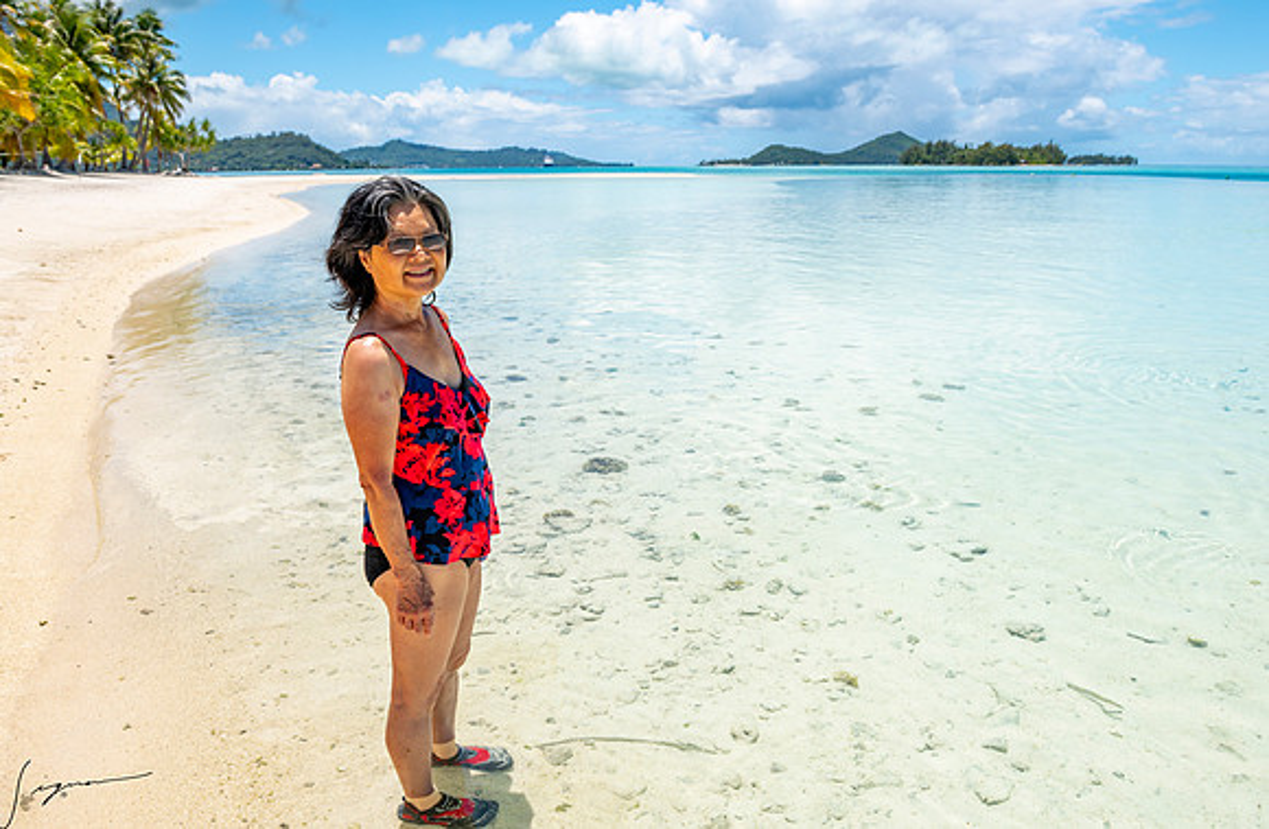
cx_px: 677
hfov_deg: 68.8
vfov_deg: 48.2
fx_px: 926
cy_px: 377
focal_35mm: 26
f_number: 8
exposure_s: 1/250
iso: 100
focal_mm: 24
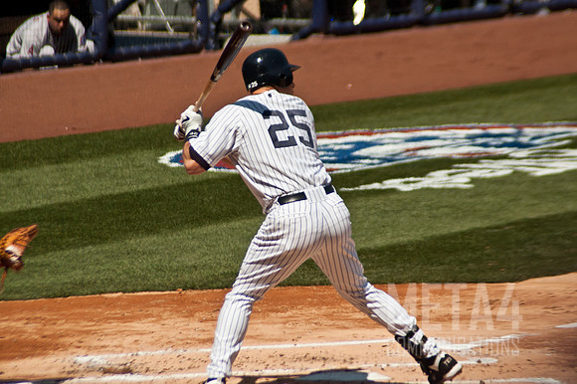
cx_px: 288
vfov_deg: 3.1
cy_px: 192
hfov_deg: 4.6
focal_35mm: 450
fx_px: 7208
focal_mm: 300
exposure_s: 1/2500
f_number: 6.3
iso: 320
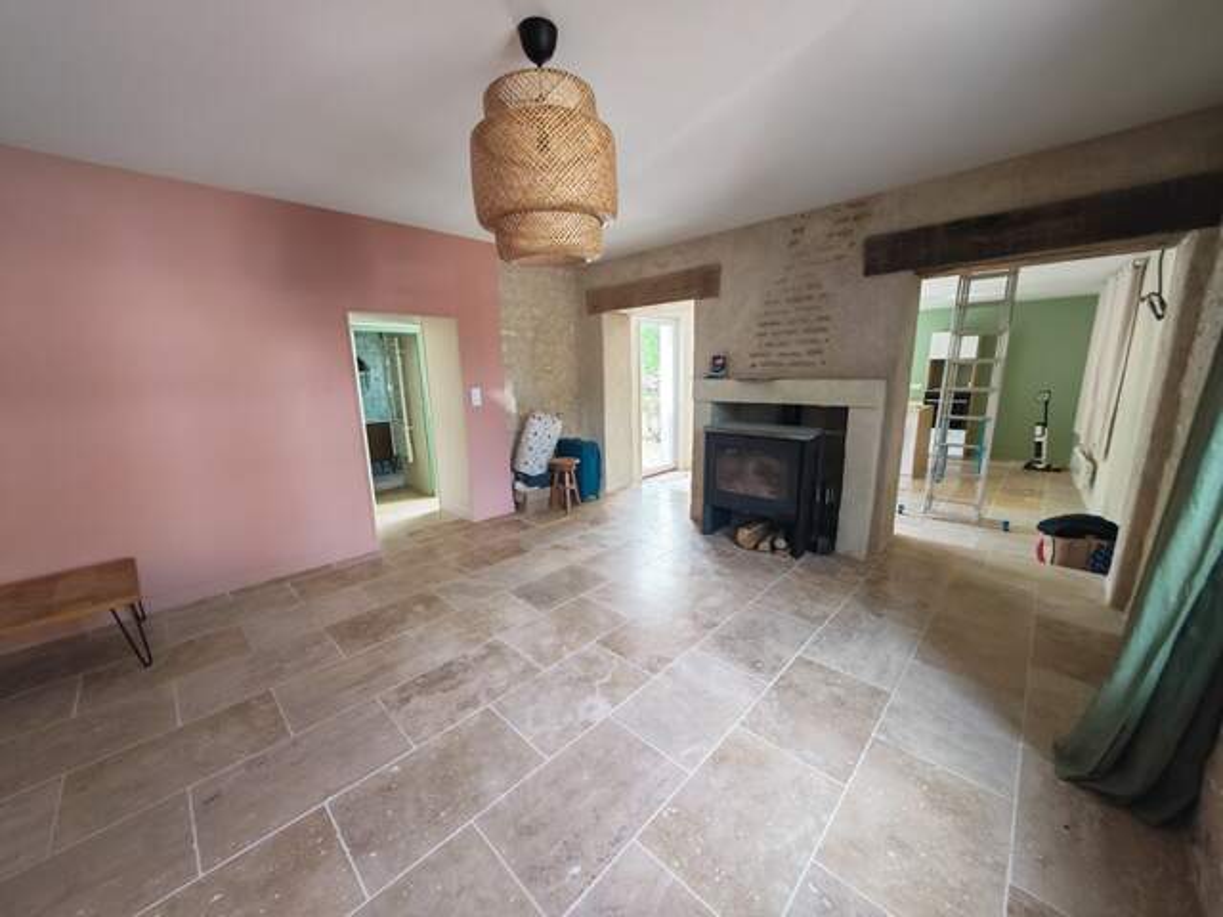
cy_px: 458
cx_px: 612
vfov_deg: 89.9
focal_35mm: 13
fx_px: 459
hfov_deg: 106.2
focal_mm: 1.82
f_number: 2
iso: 160
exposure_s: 1/33
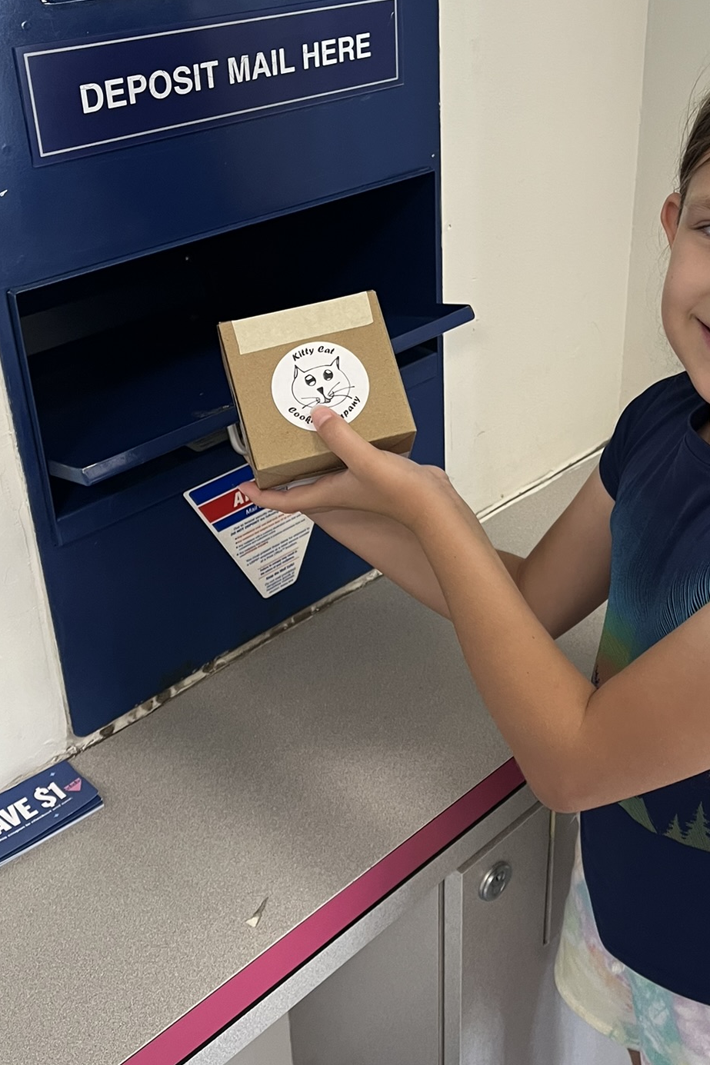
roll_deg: +0.0
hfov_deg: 33.0
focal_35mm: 40
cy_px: 377
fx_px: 1184
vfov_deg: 47.9
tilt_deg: -27.9
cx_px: 488
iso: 200
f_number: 1.6
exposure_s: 1/60
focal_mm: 5.1
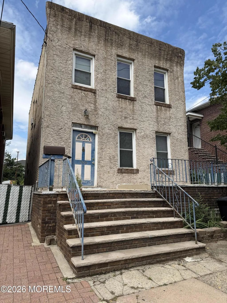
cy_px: 152
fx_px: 210
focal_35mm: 24
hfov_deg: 56.8
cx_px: 114
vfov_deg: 71.6
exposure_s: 1/4405
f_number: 1.78
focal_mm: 6.76
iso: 80
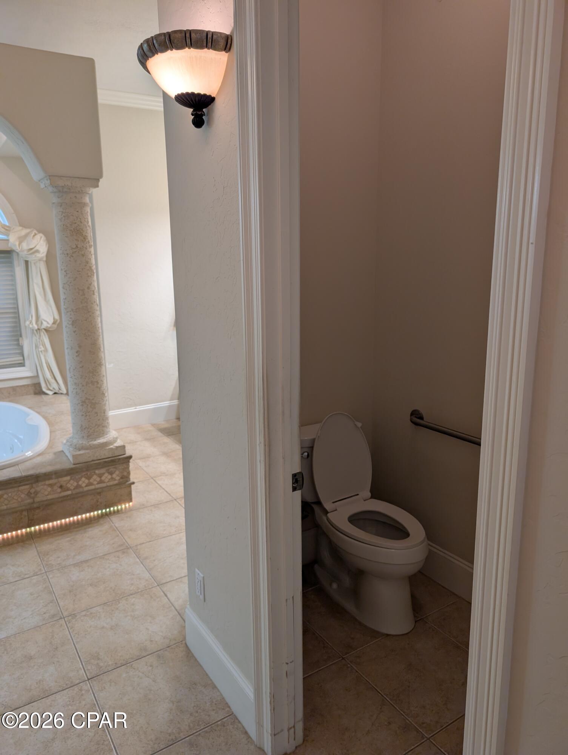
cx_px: 284
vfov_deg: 71.5
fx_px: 524
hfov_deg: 56.9
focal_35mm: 24
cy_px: 378
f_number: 1.68
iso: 87
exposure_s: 1/120
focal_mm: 6.9
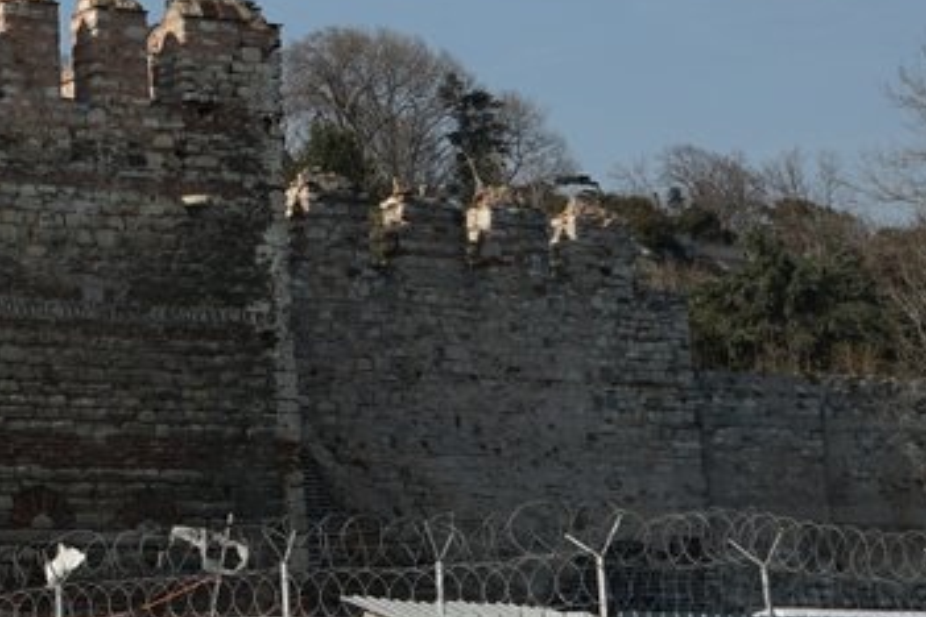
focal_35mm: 123
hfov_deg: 15.6
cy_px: 45
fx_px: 3164
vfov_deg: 11.1
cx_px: -388
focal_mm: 36
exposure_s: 1/640
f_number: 6.3
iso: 100
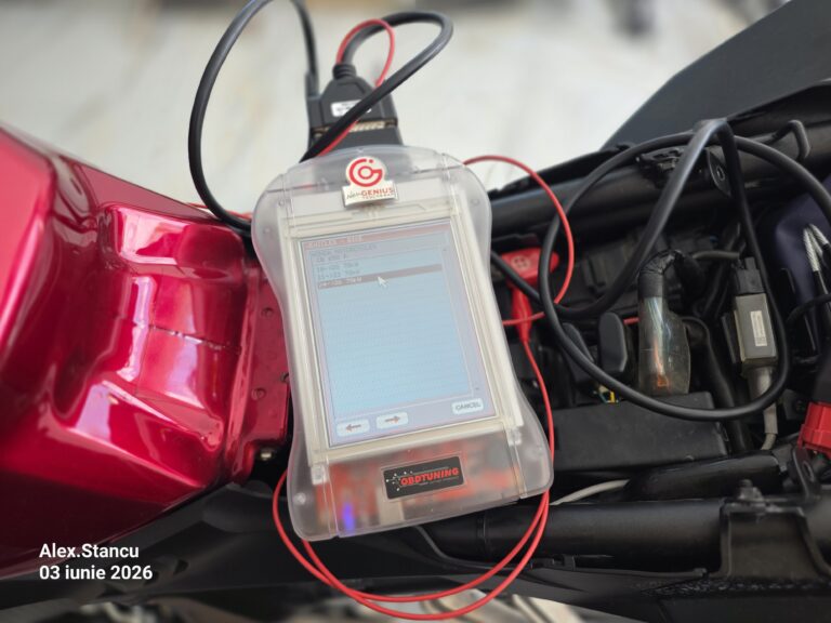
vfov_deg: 58.9
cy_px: 312
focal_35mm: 23
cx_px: 416
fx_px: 552
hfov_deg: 73.9
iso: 50
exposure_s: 1/180
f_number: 1.7
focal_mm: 6.3
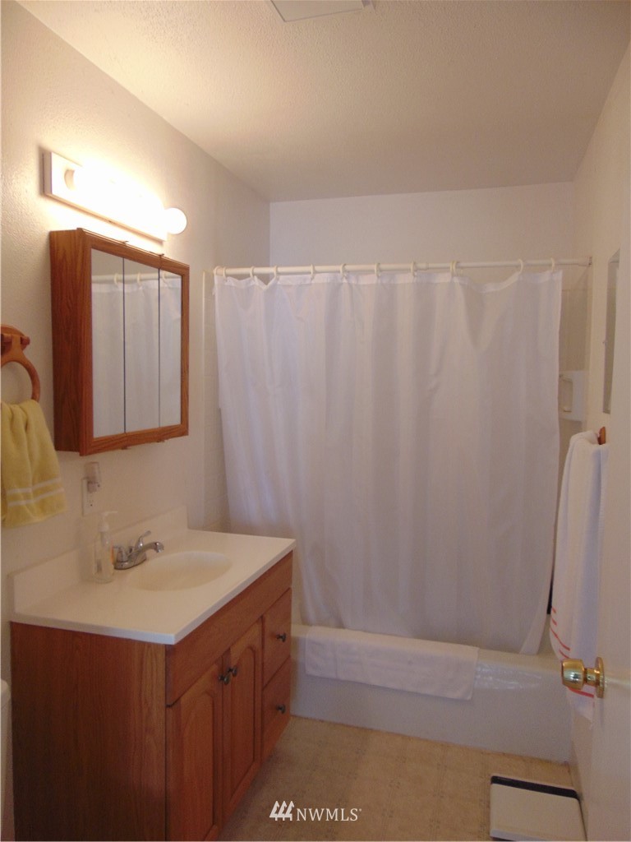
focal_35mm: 25
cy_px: 421
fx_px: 608
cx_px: 316
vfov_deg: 69.4
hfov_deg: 54.9
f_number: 3
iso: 100
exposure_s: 1/30
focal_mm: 4.5
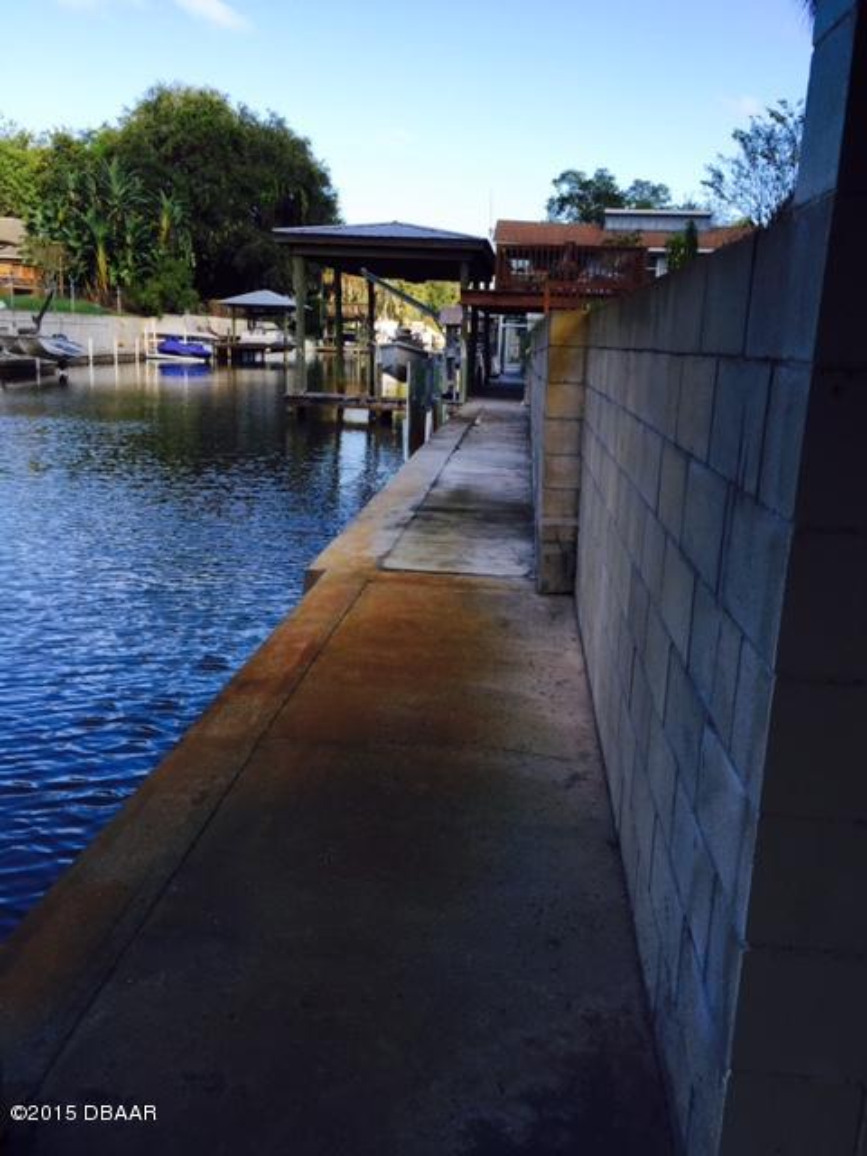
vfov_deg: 61.7
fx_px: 968
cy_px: 578
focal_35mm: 29
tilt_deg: -13.3
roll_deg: -3.0
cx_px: 434
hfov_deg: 48.2
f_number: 2.2
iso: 32
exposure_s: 1/638
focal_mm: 4.15
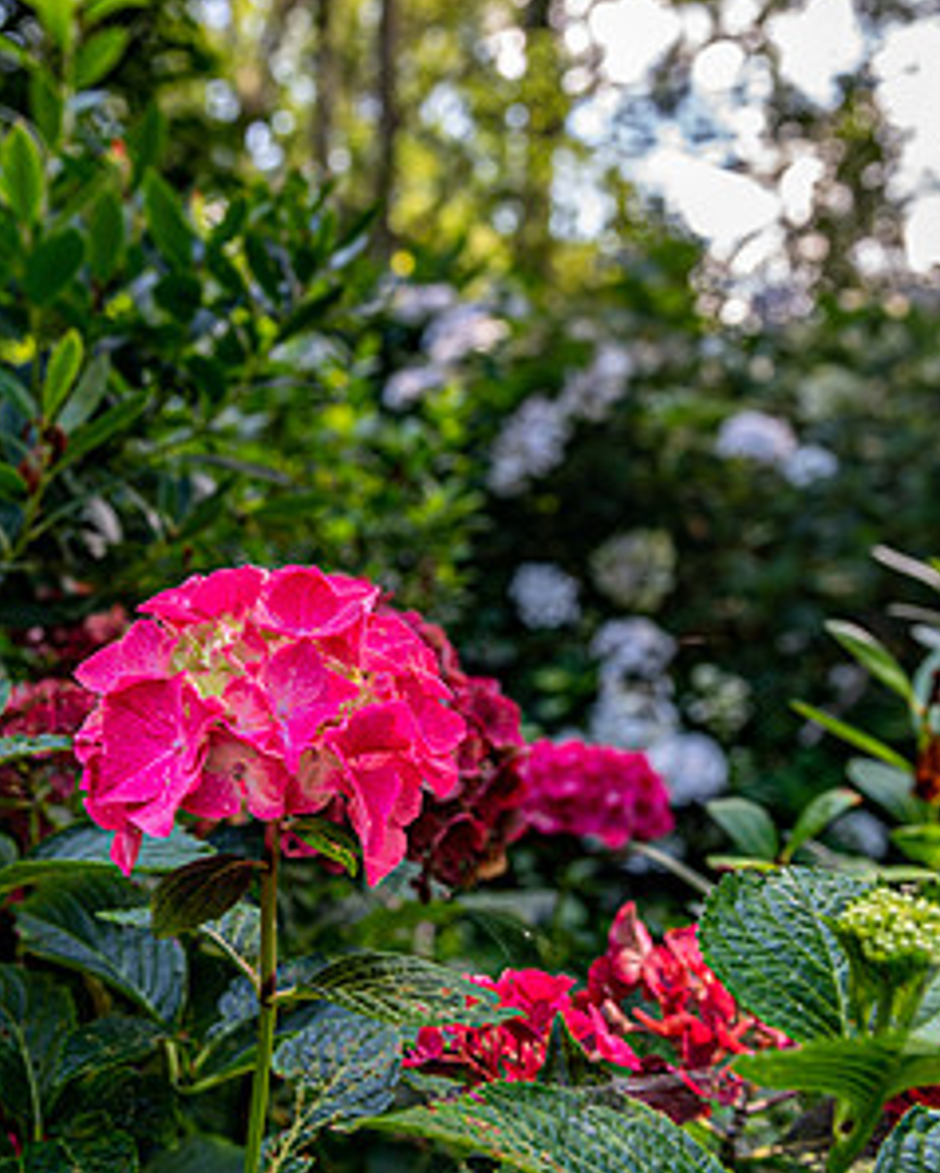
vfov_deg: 42.0
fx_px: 1529
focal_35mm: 44
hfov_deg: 34.1
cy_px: 551
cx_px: 371
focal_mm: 24
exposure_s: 1/20
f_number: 4.5
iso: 64
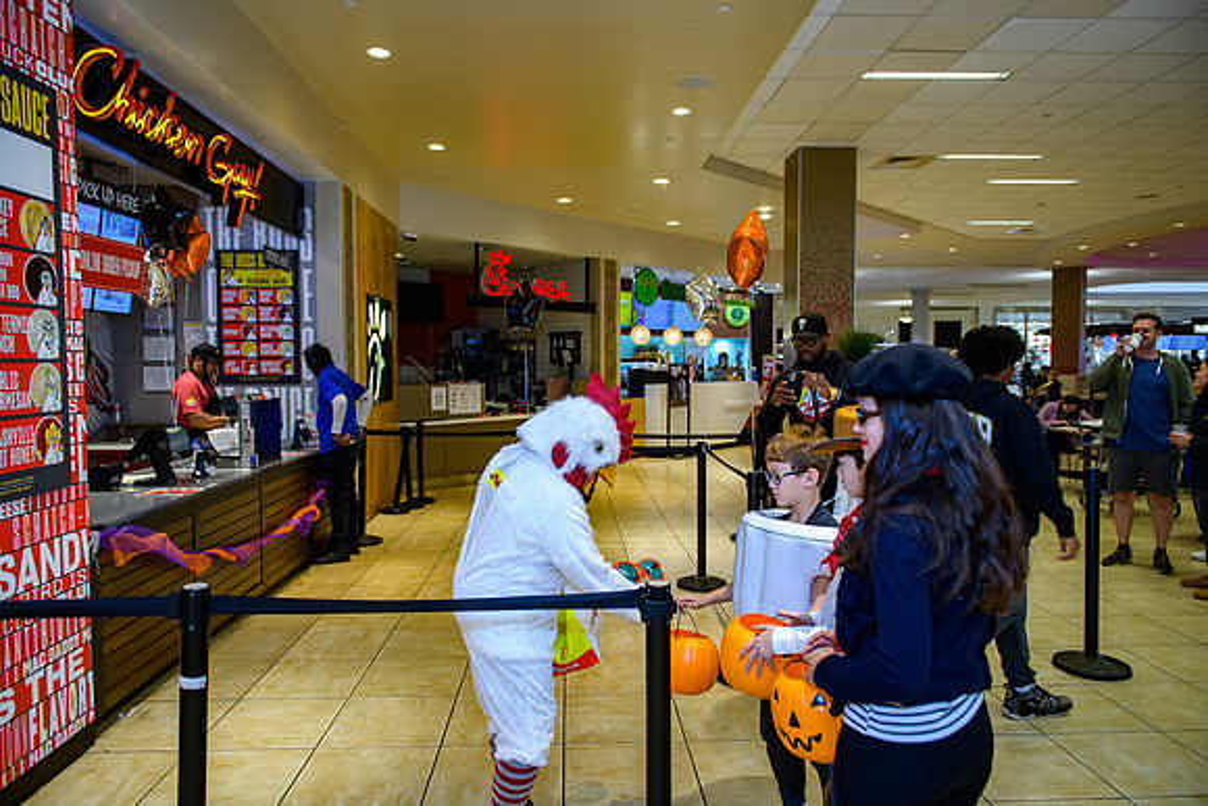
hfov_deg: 73.7
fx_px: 805
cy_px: 403
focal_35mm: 24
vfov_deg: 53.2
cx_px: 604
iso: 1250
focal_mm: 24
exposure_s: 1/200
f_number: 3.2
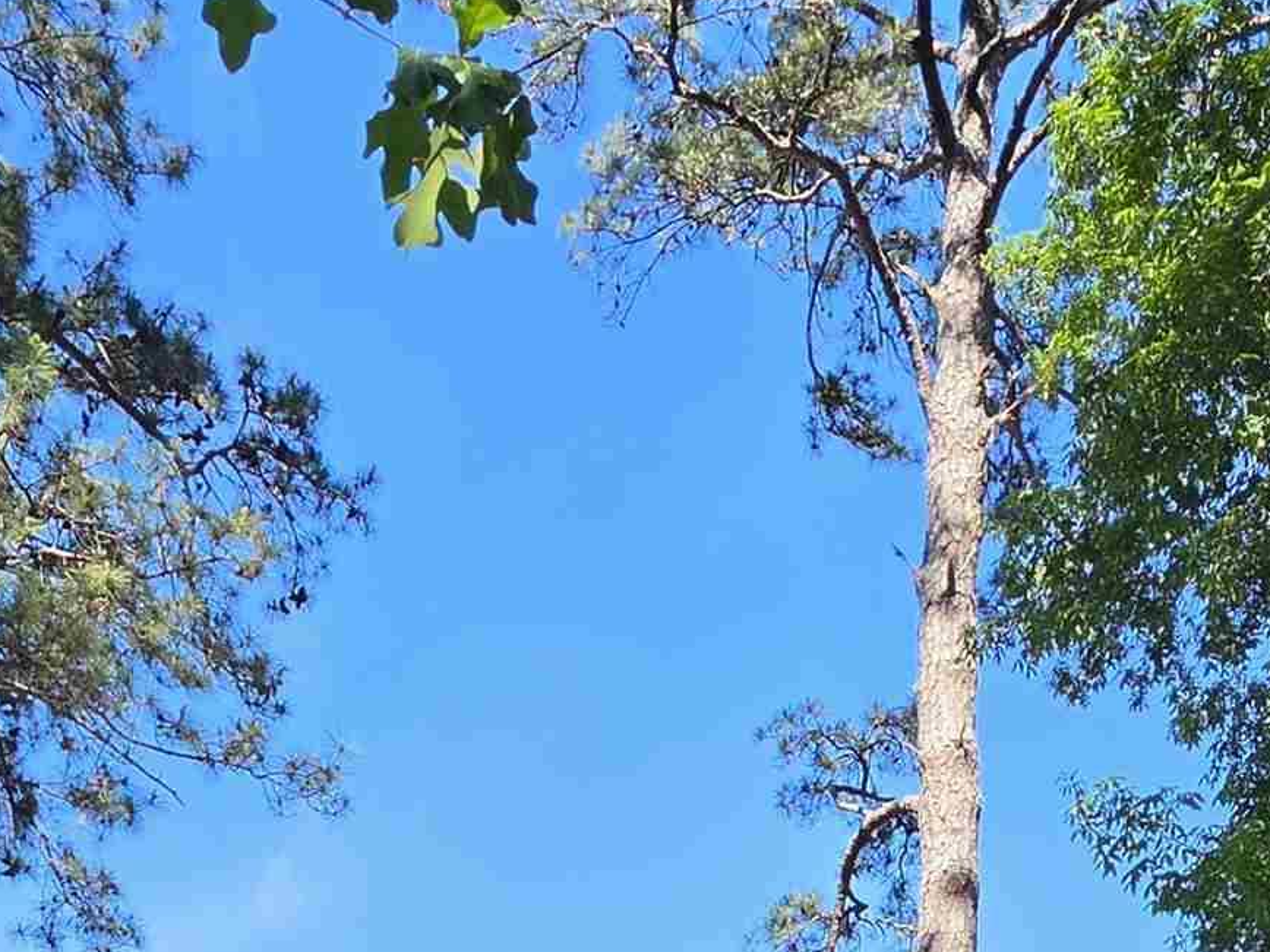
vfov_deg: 23.5
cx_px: 555
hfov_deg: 41.2
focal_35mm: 46
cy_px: 1514
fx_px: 1688
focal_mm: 2.2
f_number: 1.9
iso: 32
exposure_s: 1/684
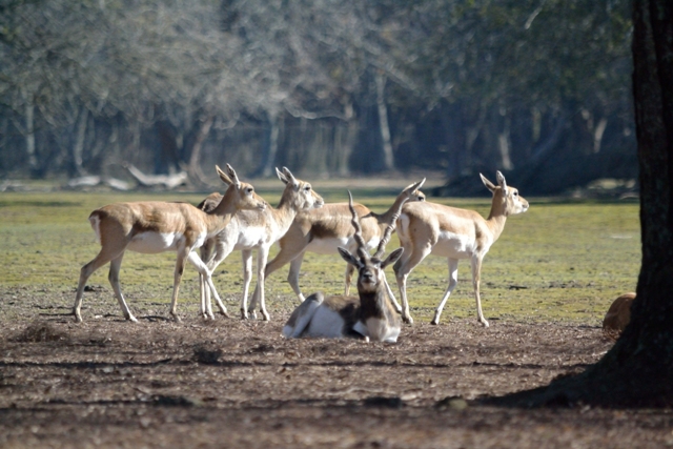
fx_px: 8414
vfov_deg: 3.1
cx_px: 336
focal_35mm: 450
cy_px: 224
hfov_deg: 4.6
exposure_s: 1/4000
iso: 3200
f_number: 5.6
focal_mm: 300
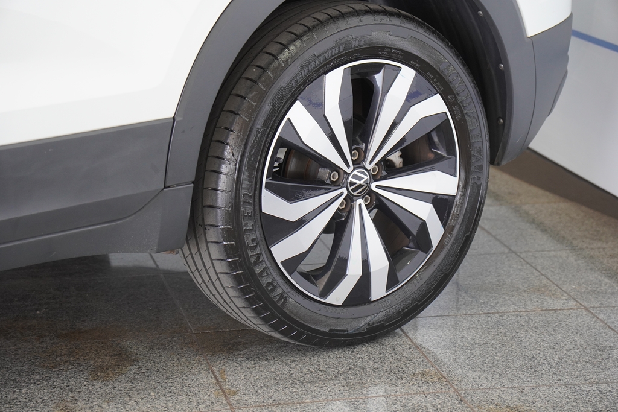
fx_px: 1751
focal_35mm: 102
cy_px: 206
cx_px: 309
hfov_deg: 20.0
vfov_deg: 13.4
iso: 640
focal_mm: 68
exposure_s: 1/125
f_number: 4
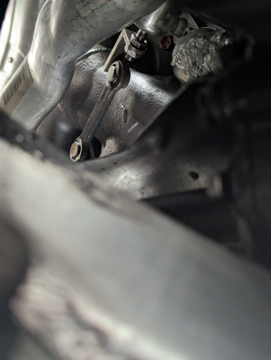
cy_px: 180
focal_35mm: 48
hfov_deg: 30.3
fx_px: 500
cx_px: 136
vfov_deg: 39.6
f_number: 1.85
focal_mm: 6.81
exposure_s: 1/30.9
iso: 642
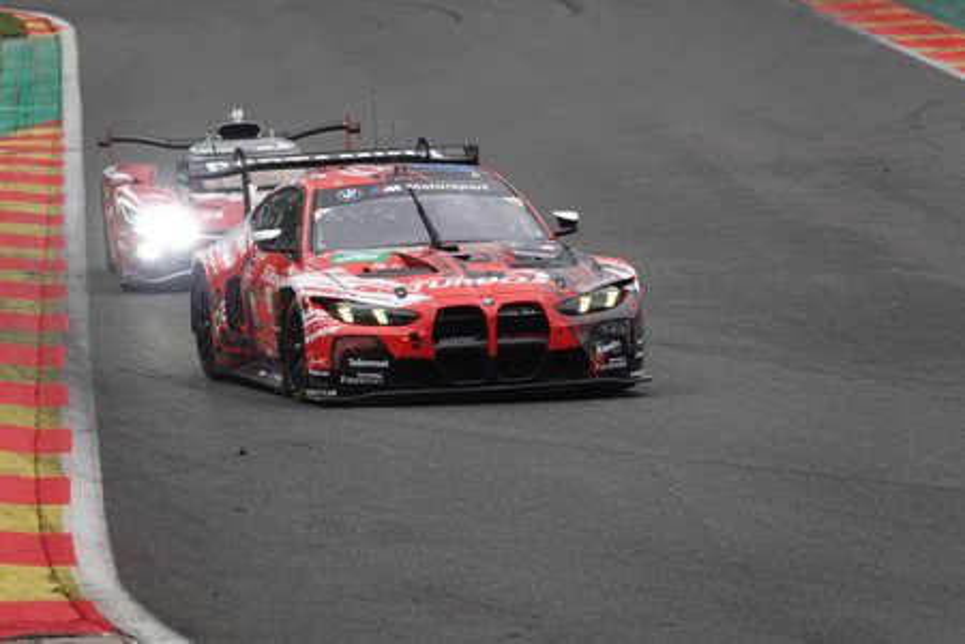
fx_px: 11660
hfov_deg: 4.7
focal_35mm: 435
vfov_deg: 3.2
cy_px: 322
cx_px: 482
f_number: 4
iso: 125
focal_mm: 159.66
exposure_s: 1/800
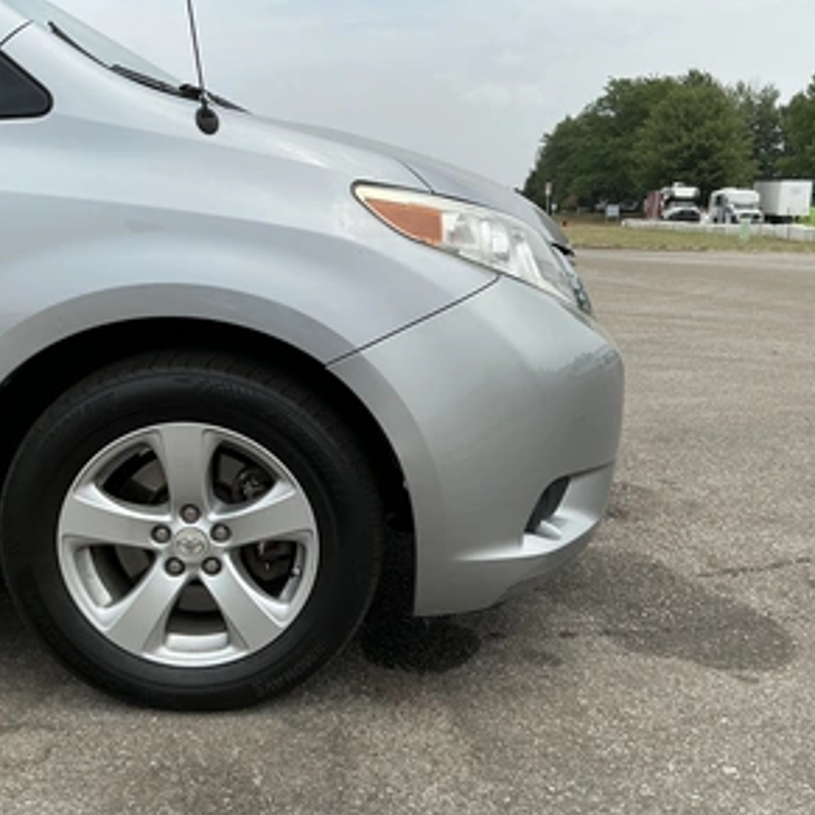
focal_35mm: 34
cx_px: 389
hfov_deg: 48.4
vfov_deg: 48.4
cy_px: 412
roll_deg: -1.1
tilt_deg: -10.1
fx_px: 906
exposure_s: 1/1626
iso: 25
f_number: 1.8
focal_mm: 3
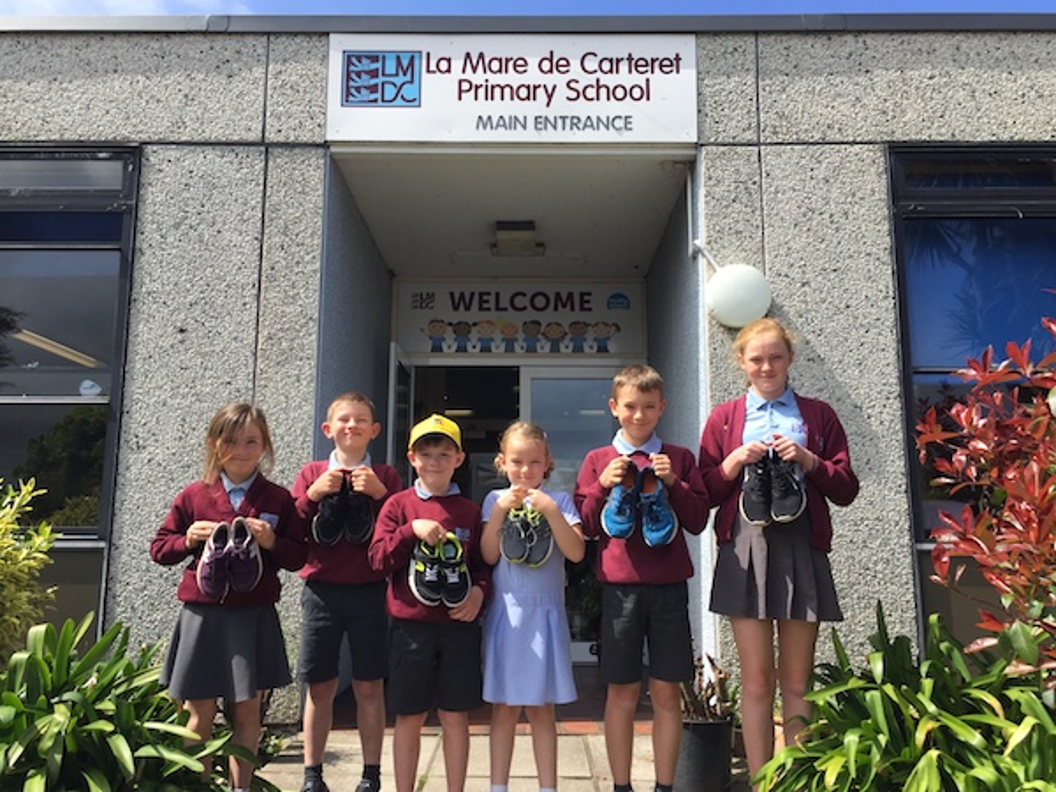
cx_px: 528
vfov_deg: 48.2
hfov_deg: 61.7
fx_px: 885
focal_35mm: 29
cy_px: 396
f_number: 2.2
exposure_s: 1/1364
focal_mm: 4.15
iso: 32
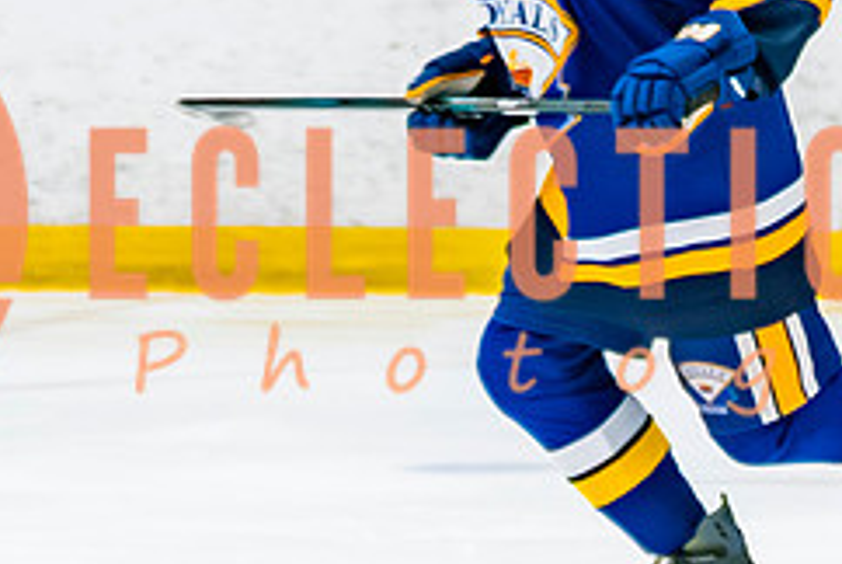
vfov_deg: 3.3
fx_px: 9741
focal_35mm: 416
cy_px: 298
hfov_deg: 4.9
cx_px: 793
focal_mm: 70
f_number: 2.8
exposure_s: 1/640
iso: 1600
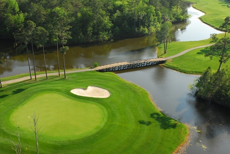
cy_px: 77
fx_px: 269
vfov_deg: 32.0
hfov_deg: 46.4
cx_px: 115
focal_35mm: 42
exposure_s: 1/350
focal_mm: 28
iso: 200
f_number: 5.6
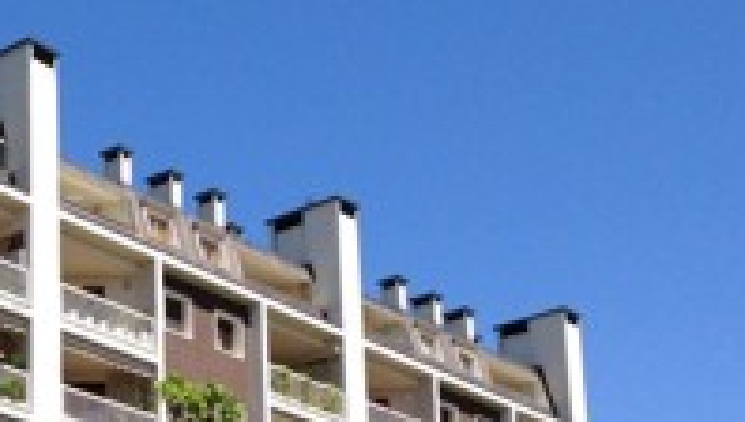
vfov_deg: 10.9
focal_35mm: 109
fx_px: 2156
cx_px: 9
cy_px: 529
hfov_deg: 19.1
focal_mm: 4.28
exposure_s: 1/1972
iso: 64
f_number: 2.4
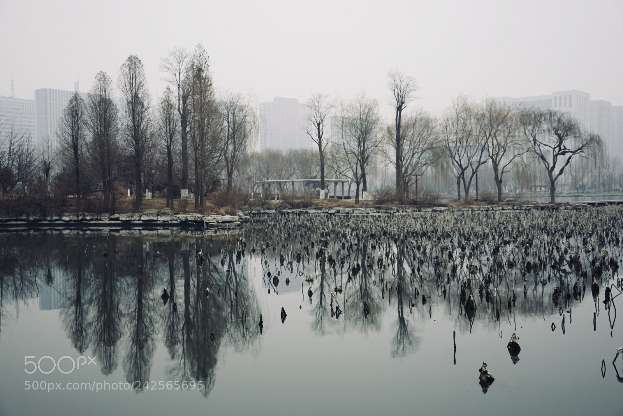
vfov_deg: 32.7
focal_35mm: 41
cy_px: 208
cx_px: 312
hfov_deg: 47.4
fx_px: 710
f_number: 4.5
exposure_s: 1/30
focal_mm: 41
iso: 80
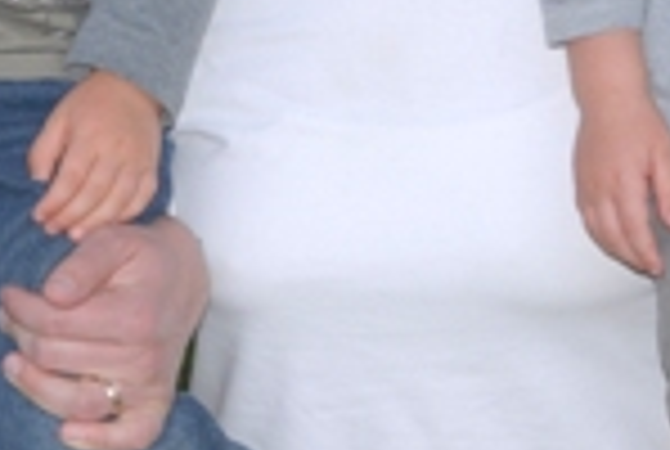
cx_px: 36
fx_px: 5035
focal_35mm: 270
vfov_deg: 5.1
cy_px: -315
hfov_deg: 7.6
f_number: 5.6
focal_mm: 42
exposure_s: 1/250
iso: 200
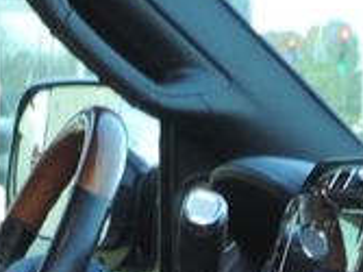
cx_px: 128
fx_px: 1928
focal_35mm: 184
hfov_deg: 10.7
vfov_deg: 7.0
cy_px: 879
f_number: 3
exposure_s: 1/30
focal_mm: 4.3
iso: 100
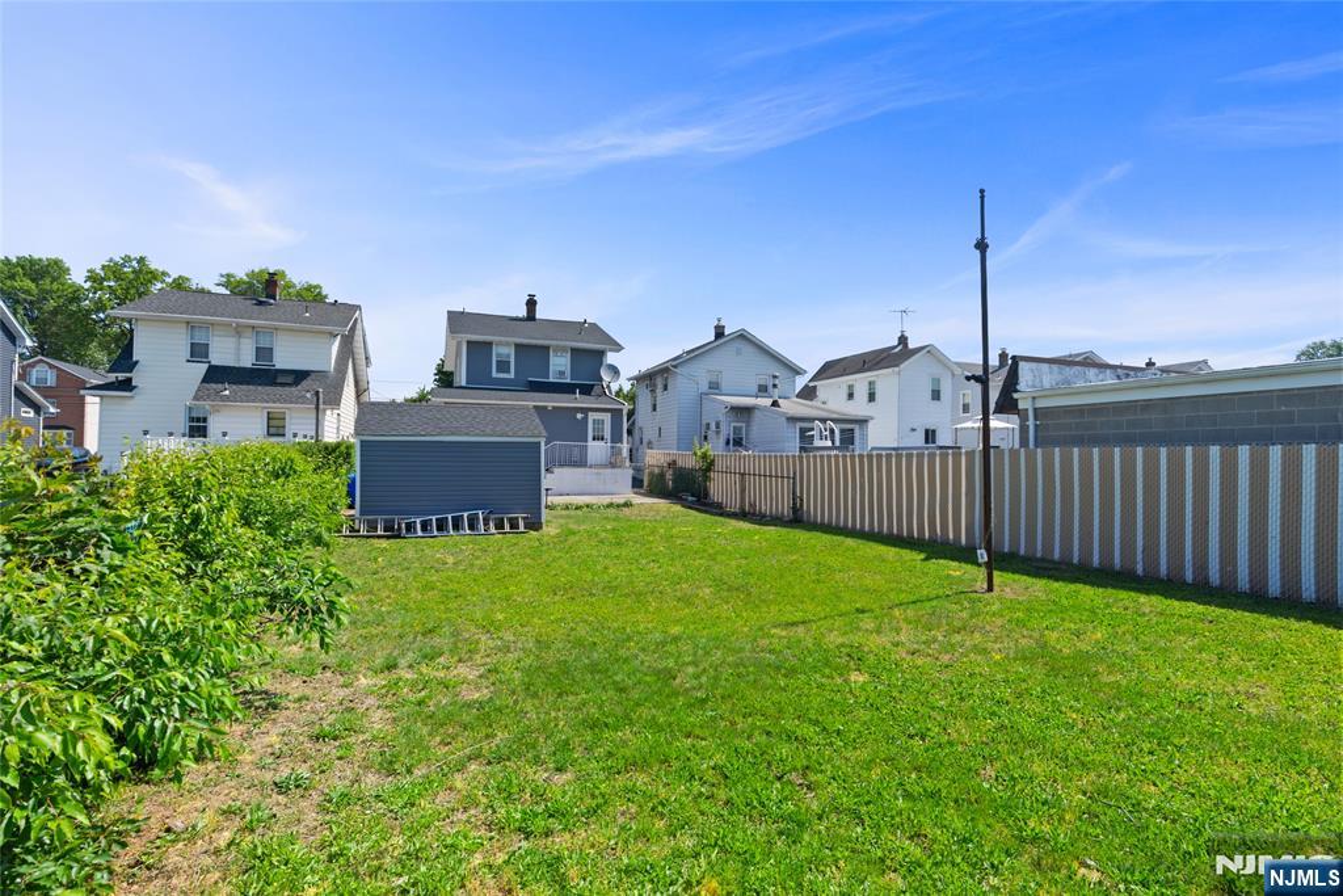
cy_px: 448
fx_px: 634
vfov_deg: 70.5
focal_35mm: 17
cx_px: 672
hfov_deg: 93.3
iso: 250
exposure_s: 1/100
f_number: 9
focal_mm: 17
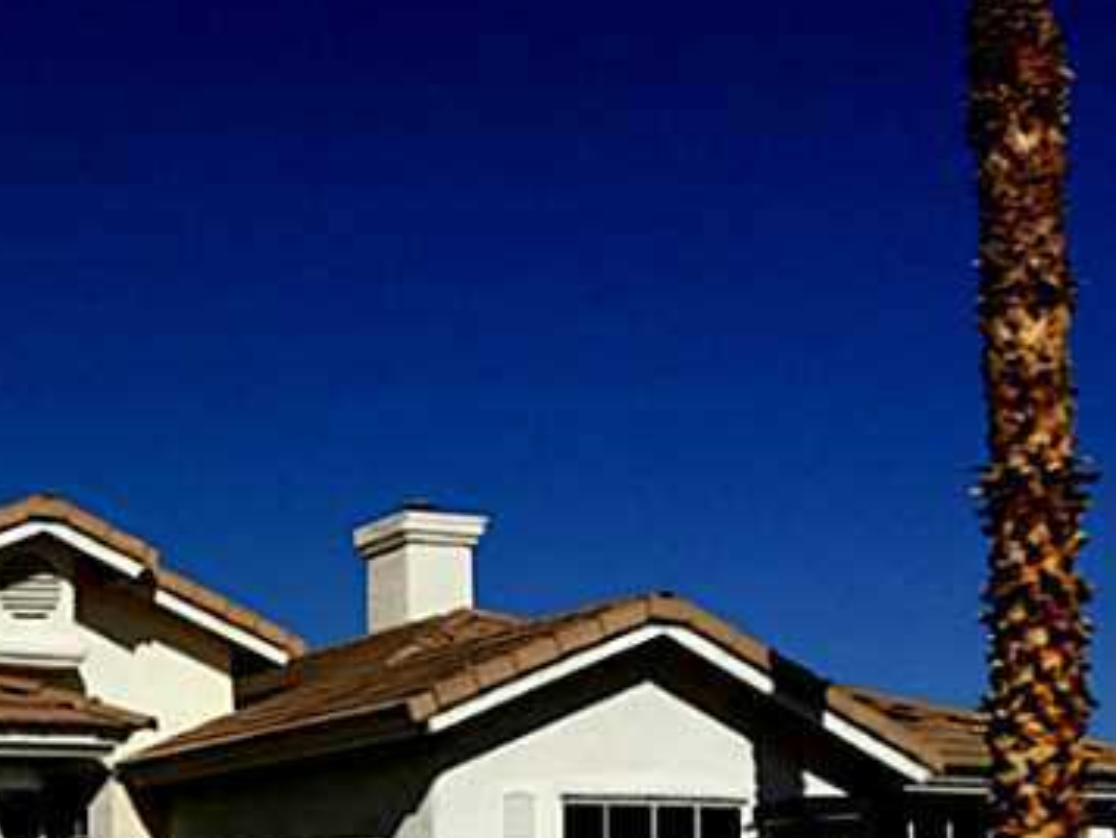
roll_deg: -0.8
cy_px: 922
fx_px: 2096
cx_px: -122
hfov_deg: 27.2
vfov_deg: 21.4
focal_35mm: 65
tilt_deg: -0.5
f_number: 2.2
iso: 32
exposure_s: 1/7937
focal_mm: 4.15
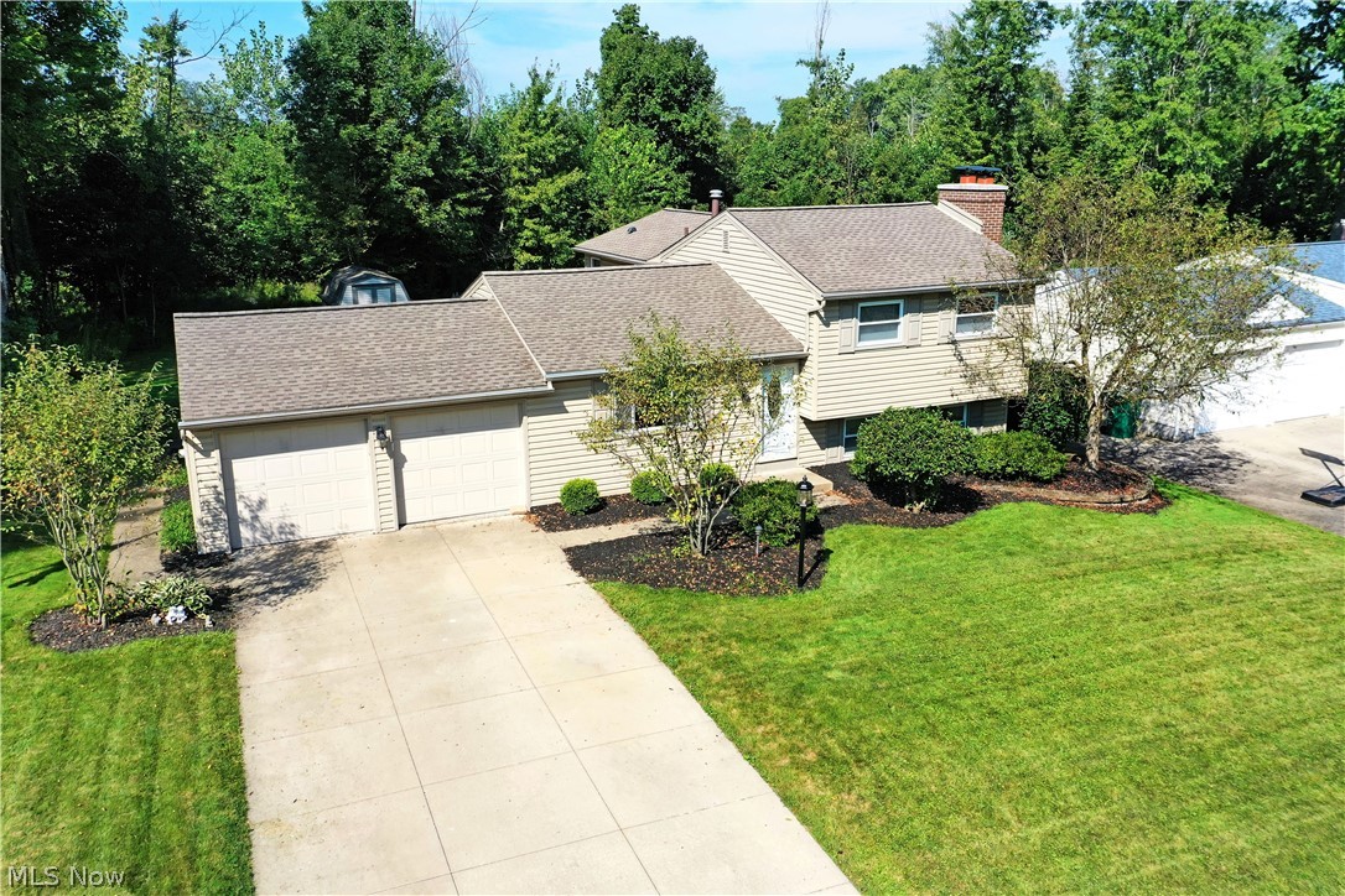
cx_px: 672
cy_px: 448
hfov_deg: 65.5
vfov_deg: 46.4
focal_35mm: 28
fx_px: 1046
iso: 100
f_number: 5.6
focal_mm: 10.26
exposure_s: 1/500
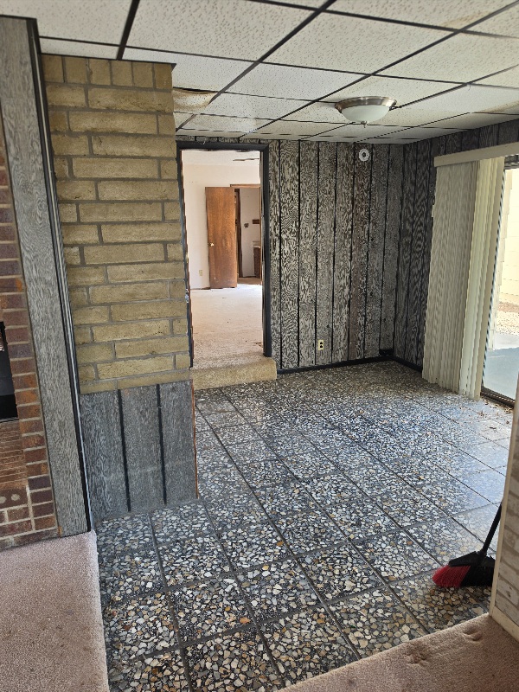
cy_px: 346
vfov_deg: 73.9
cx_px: 260
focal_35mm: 23
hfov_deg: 58.9
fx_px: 460
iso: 64
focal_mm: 6.5
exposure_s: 1/182
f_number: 1.4
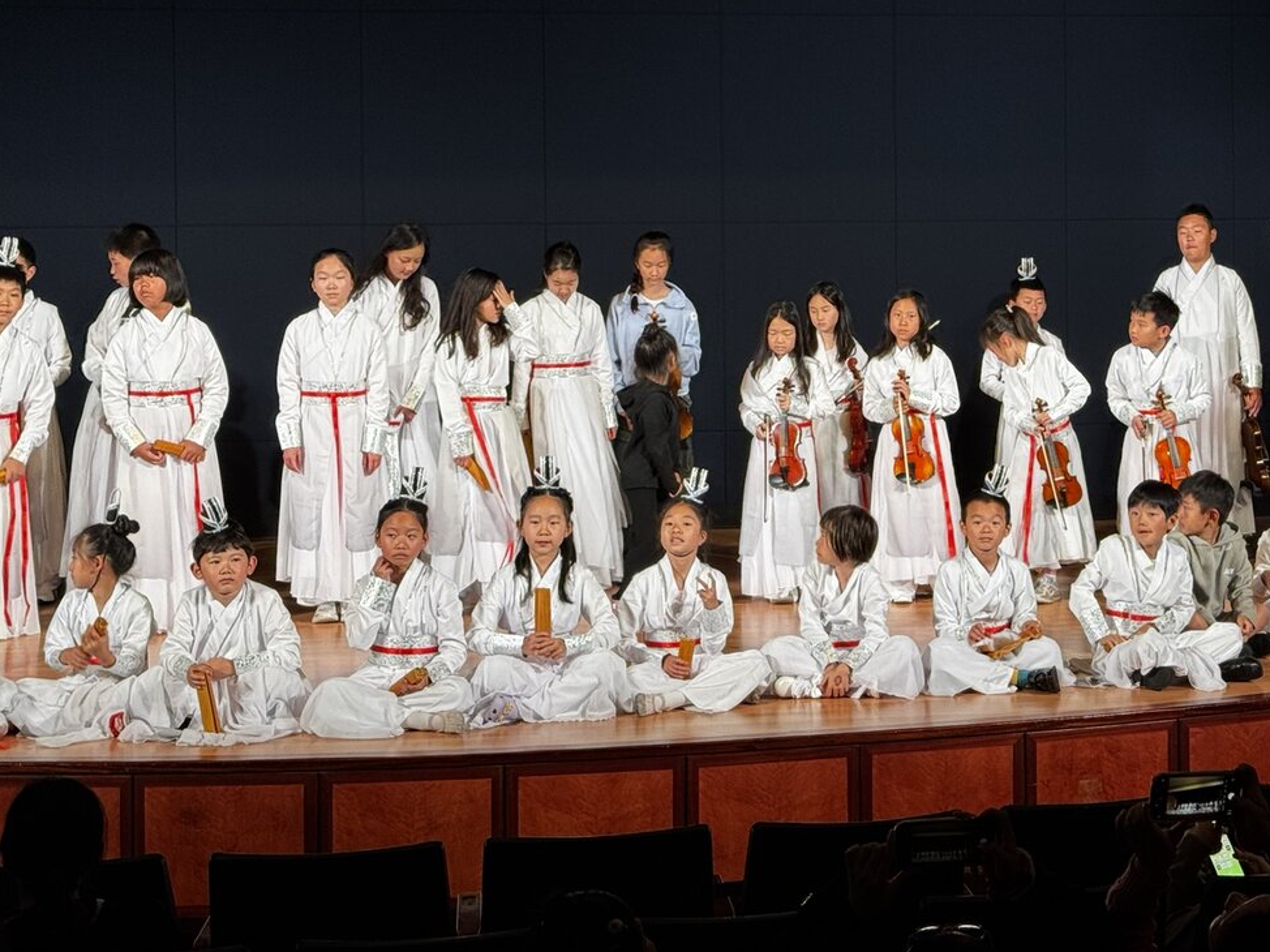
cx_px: 932
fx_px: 2604
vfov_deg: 20.6
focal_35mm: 71
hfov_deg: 27.1
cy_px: 253
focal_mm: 6.76
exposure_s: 1/120
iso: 80
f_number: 1.78
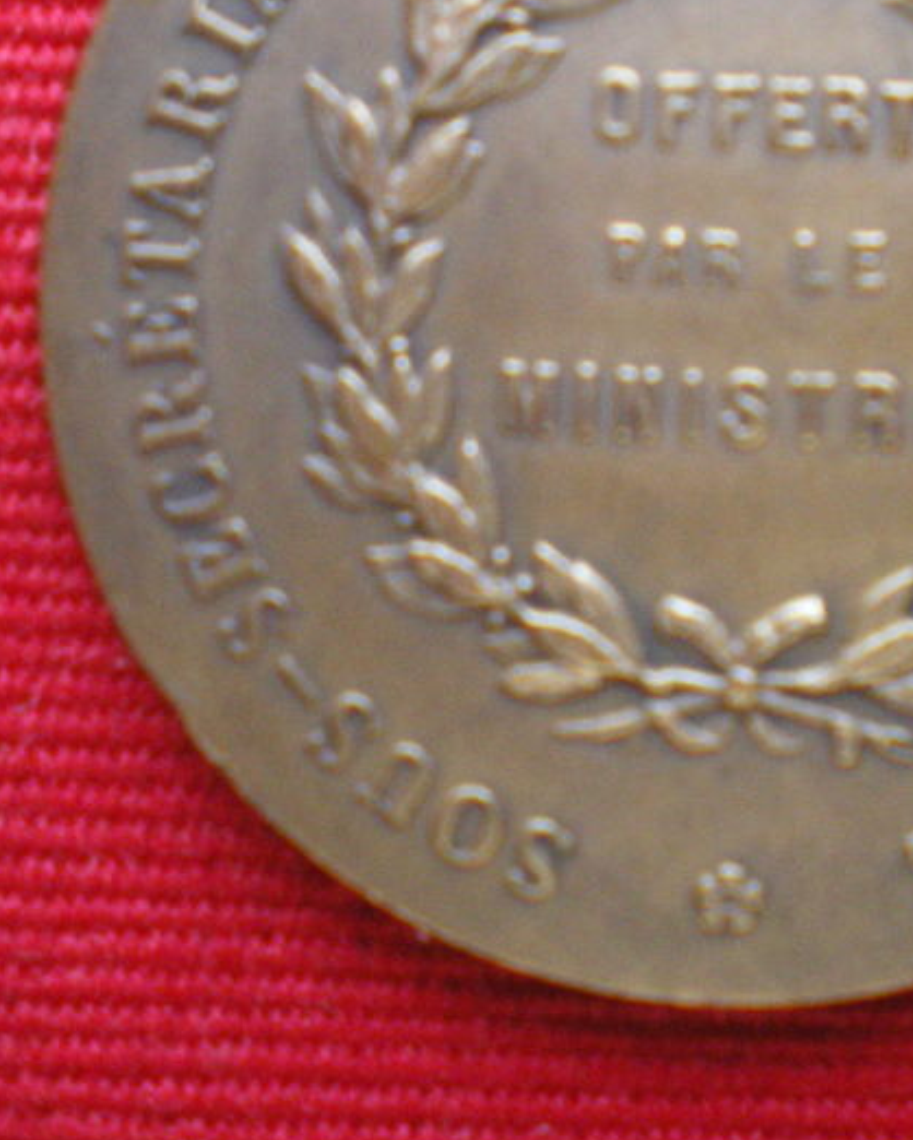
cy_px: 330
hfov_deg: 21.4
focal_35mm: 71
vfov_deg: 26.5
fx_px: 2397
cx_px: 697
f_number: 3.1
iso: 400
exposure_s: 1/25
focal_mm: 6.3
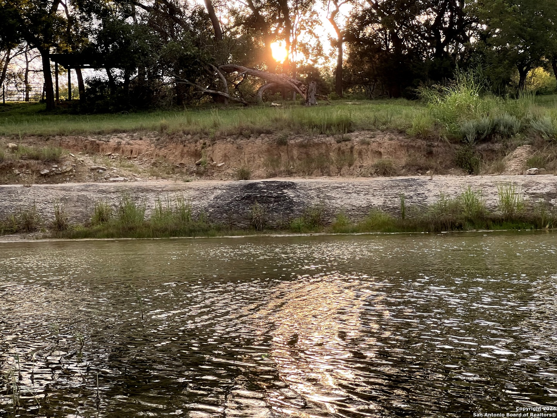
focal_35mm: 77
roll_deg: +2.0
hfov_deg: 25.3
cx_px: 278
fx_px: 1239
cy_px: 209
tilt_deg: +0.7
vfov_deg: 19.1
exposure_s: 1/99
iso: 125
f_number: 2.8
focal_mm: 9
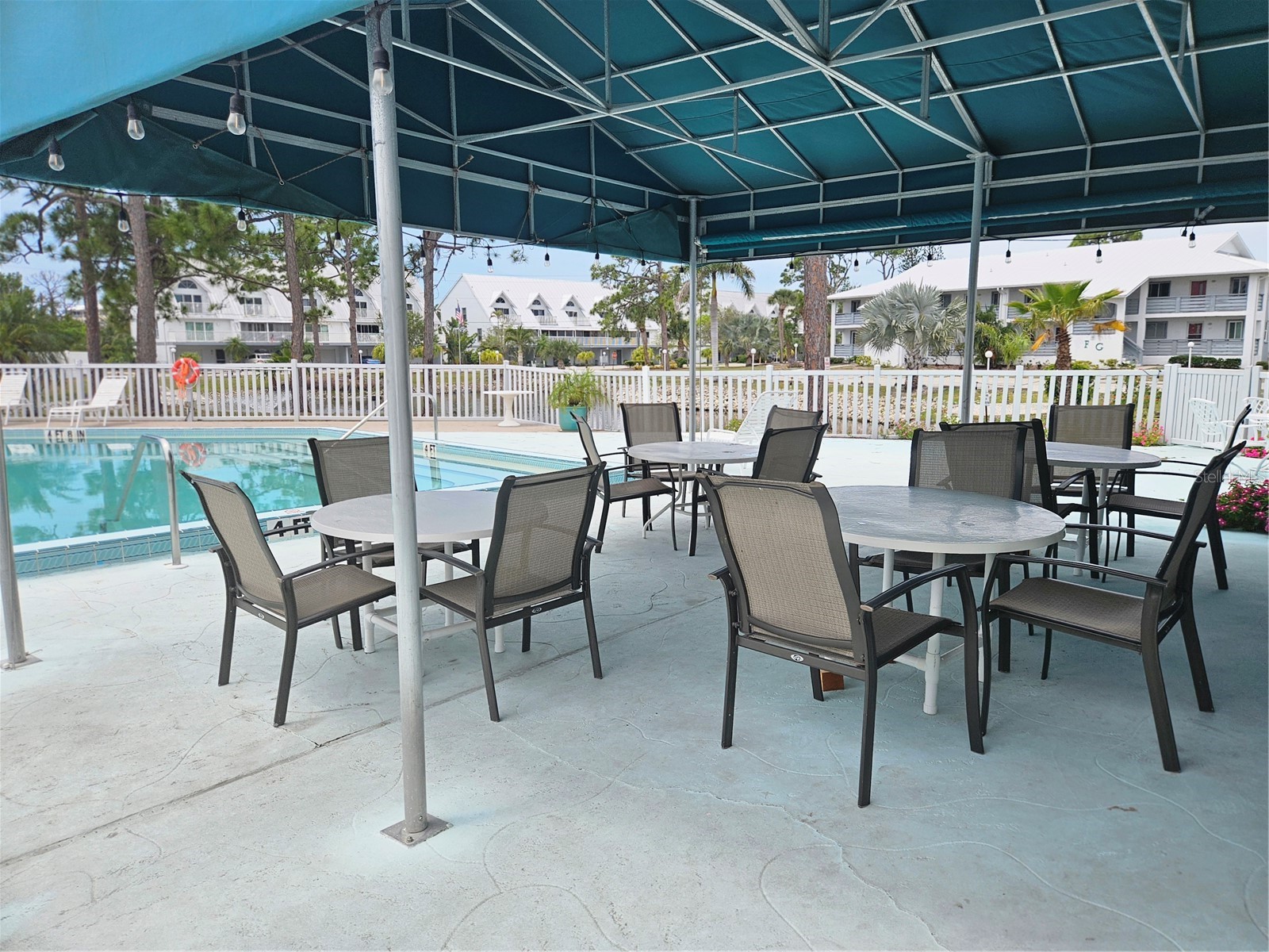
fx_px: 843
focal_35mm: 23
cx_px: 634
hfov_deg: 73.9
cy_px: 476
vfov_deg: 58.9
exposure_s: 1/1973
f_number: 1.8
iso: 25
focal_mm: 5.4
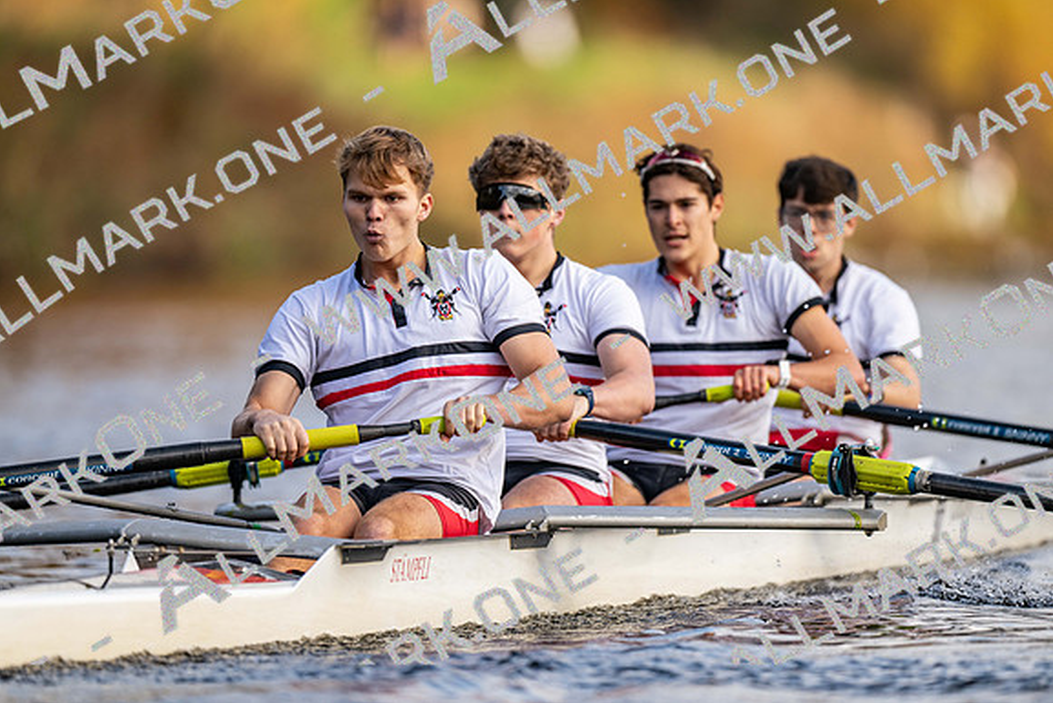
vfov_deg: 2.3
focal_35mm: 603
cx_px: 527
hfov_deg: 3.4
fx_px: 17641
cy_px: 352
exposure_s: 1/2500
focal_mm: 600
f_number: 4
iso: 800
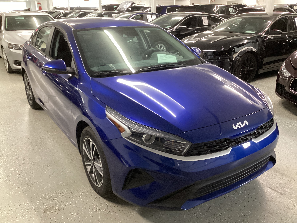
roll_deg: -0.1
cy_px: 112
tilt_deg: -21.8
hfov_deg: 58.4
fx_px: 266
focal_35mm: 31
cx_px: 148
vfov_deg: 45.4
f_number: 2.4
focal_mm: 3.3
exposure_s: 1/40
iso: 400
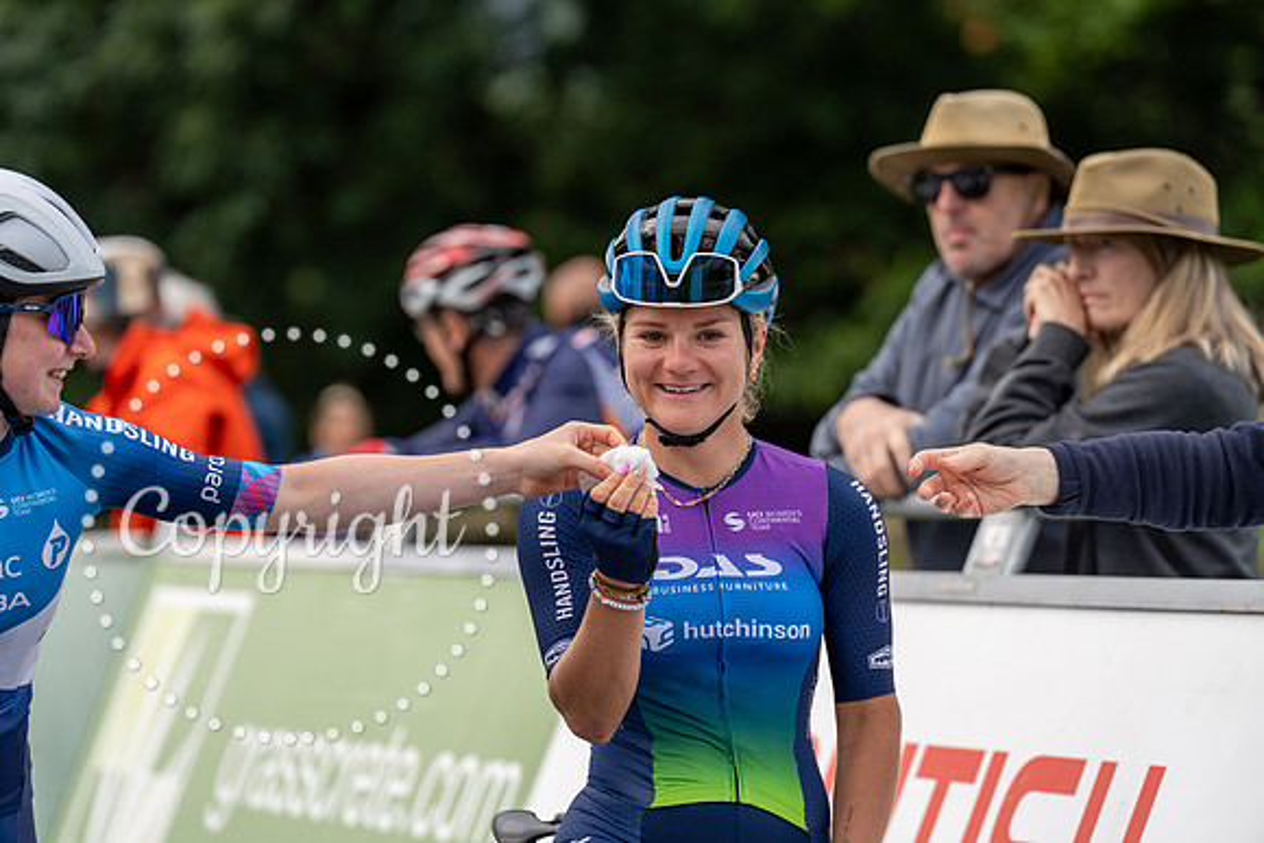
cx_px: 632
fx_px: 7024
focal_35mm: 200
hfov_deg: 10.3
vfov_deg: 6.9
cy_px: 422
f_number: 4
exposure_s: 1/800
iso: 200
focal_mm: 200
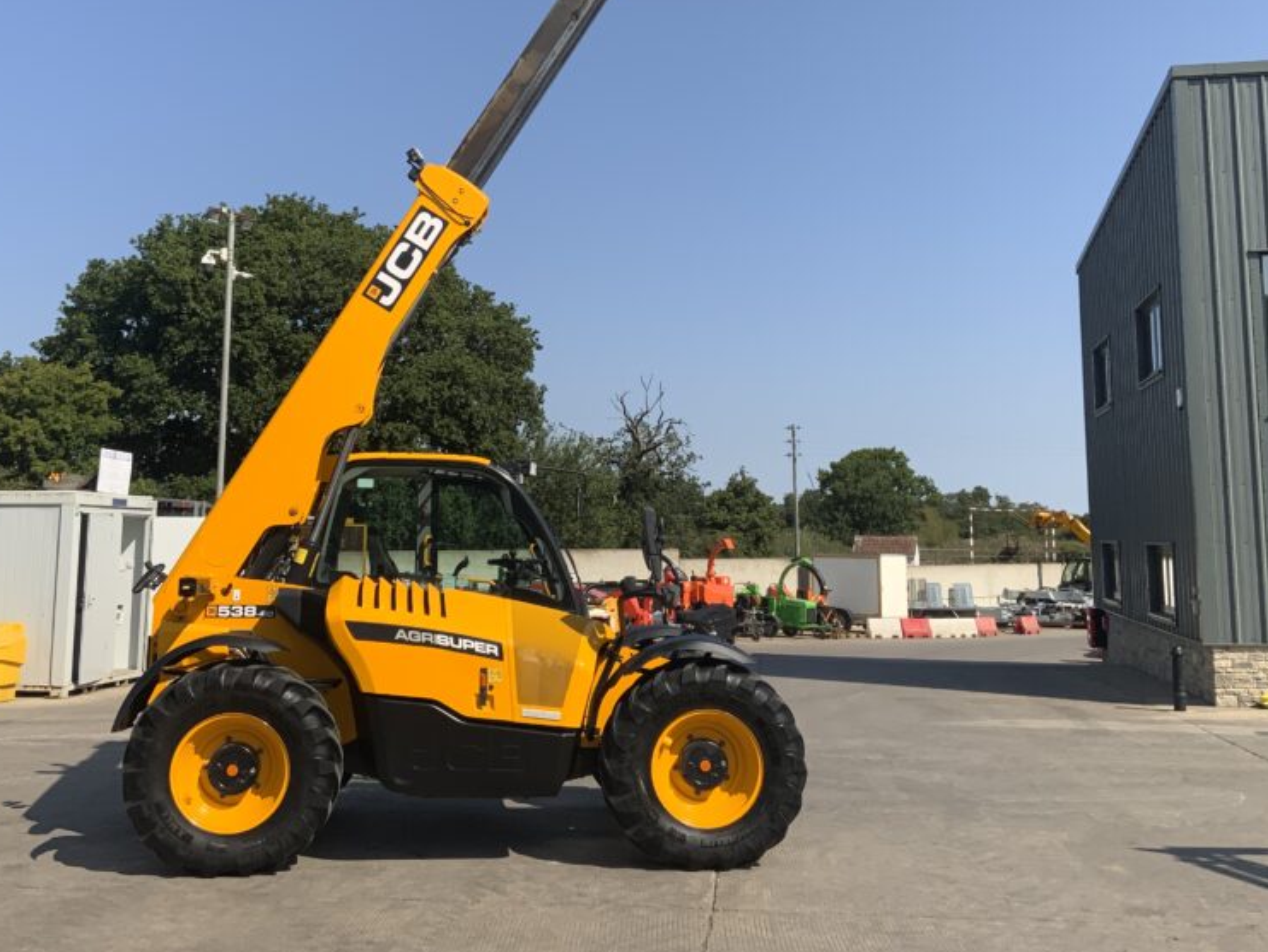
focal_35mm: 40
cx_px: 605
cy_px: 335
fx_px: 1466
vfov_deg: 35.7
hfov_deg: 46.8
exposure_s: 1/2320
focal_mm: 3
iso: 16
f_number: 1.8
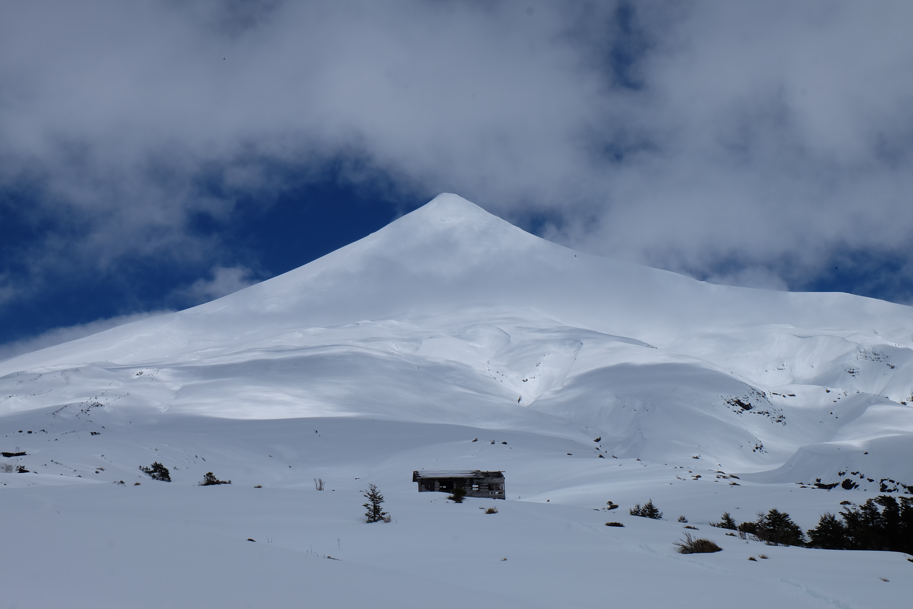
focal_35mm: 49
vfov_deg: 27.5
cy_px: 304
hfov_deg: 40.3
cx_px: 456
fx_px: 1243
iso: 200
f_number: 20
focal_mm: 32.5
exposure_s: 1/400
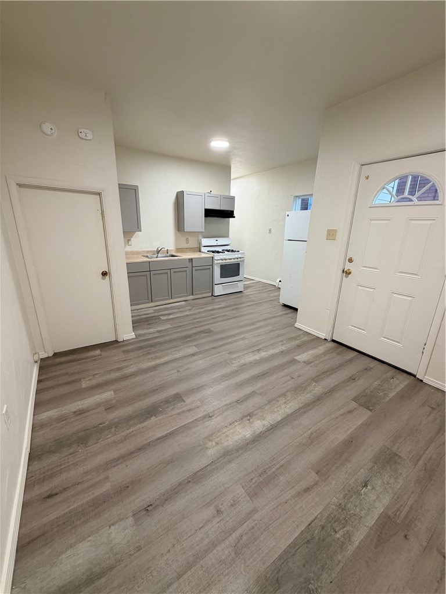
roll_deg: -1.6
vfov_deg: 102.1
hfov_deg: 85.7
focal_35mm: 14
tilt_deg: -16.5
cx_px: 223
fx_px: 241
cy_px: 297
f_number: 2.2
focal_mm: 2.22
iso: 200
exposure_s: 1/60
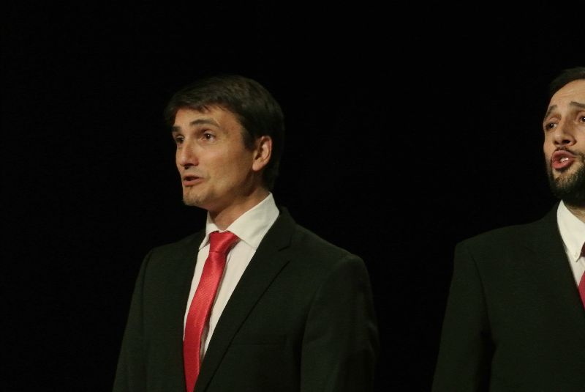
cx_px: 292
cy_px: 196
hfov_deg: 6.9
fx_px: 4831
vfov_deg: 4.6
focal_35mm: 297
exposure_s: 1/60
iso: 3200
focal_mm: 110
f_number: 5.6
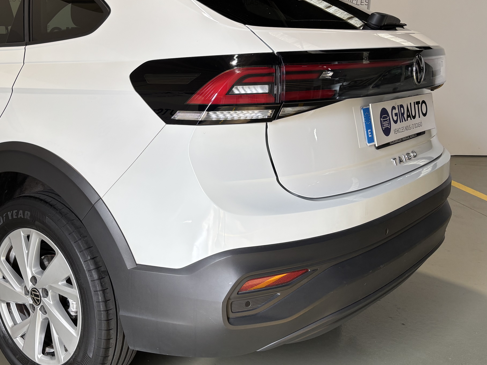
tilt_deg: -11.5
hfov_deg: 43.8
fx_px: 577
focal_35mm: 41
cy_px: 155
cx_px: 104
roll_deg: -0.8
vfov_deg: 35.1
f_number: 1.6
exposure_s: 1/100
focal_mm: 5.96
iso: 50
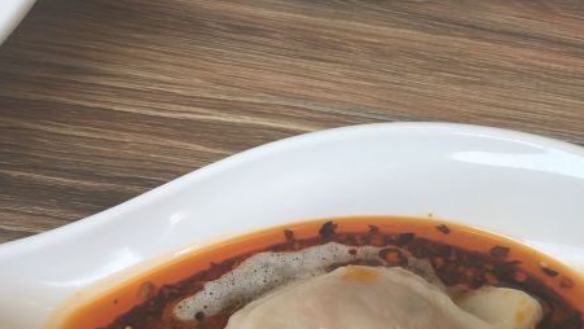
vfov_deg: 24.0
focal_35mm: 49
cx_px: 343
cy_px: 274
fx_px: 759
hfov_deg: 41.9
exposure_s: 1/186
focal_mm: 4.15
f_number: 2.2
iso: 25
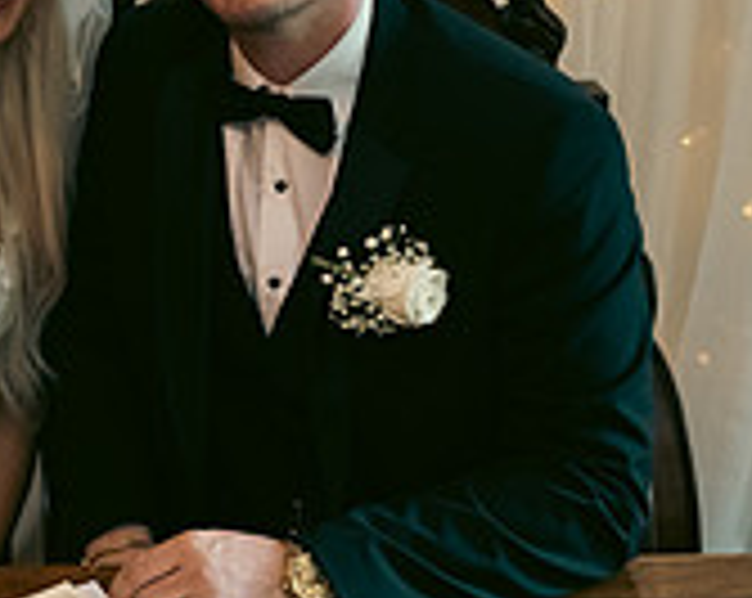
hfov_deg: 22.0
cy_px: 92
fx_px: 1888
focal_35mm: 85
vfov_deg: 17.8
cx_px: 86
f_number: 3.5
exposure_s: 1/160
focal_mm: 26
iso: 1250
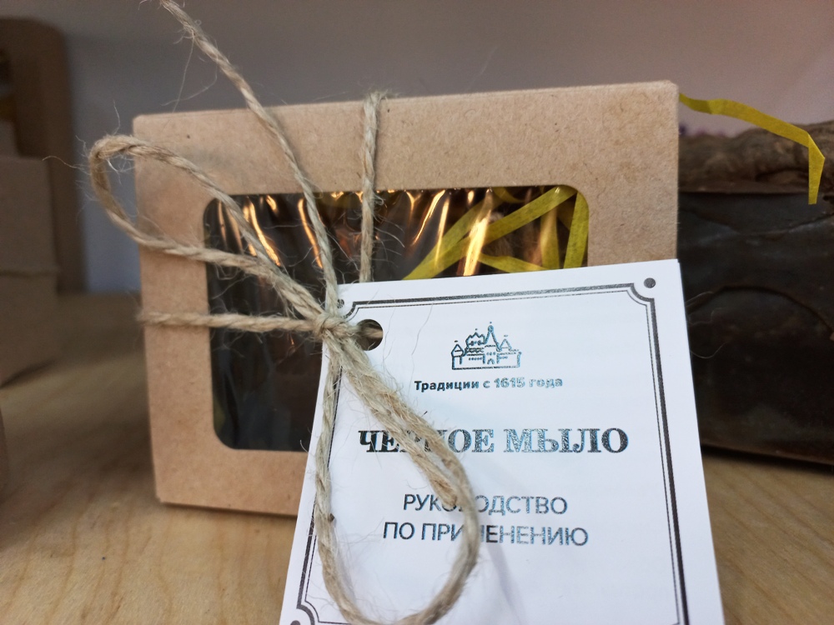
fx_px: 602
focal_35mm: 25
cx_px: 417
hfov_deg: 69.4
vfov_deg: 54.9
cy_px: 312
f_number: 1.8
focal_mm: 4.6
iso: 200
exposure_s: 1/33.3
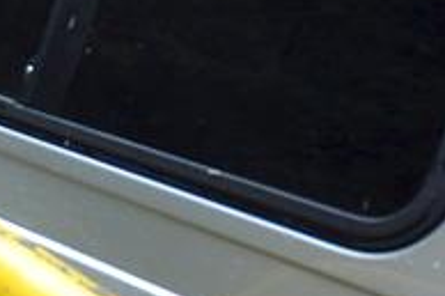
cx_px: -411
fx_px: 1457
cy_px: 355
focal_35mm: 118
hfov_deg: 14.7
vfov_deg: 11.4
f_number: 5
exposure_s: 1/100
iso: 1000
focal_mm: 18
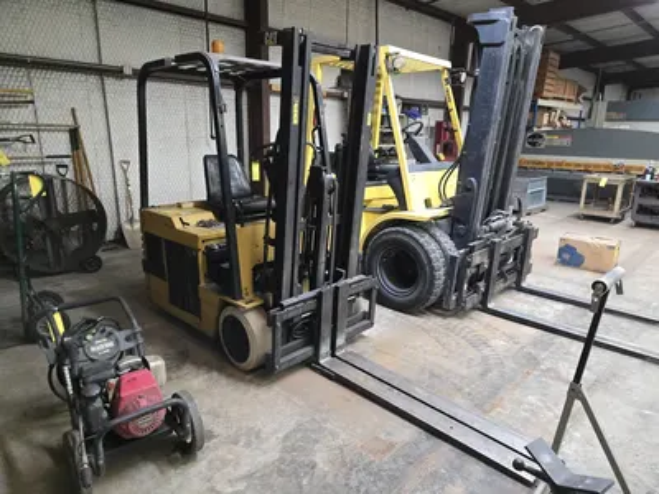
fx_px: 438
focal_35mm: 23
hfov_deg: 73.9
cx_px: 330
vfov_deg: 58.9
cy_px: 247
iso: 800
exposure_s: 1/120
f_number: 1.8
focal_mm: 5.4
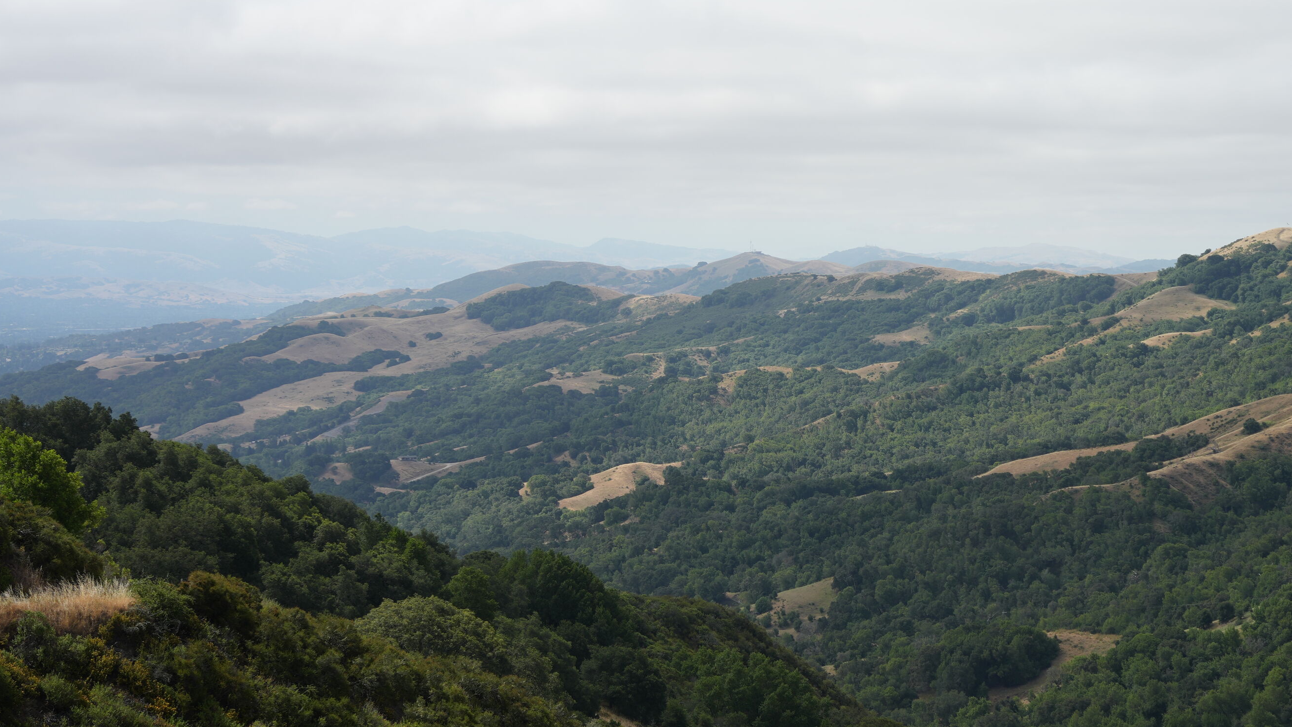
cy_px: 383
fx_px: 2946
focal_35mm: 86
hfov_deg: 24.5
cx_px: 976
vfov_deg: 14.1
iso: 125
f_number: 4.5
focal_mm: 50
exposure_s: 1/1000
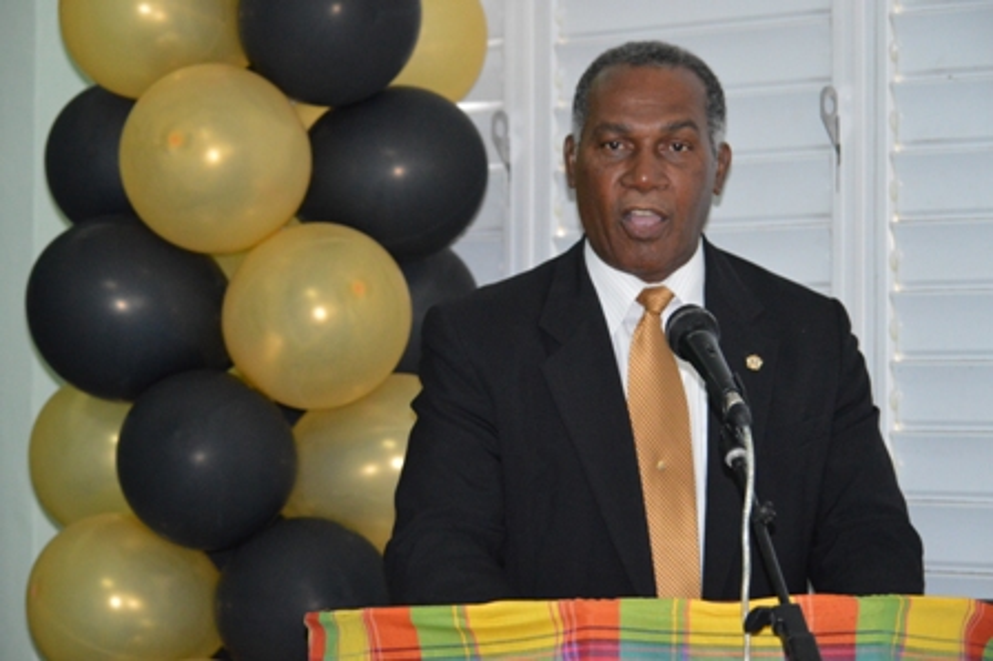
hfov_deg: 17.1
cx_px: 496
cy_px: 330
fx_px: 3307
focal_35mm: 120
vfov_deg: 11.4
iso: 3200
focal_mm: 80
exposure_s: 1/60
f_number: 4.5
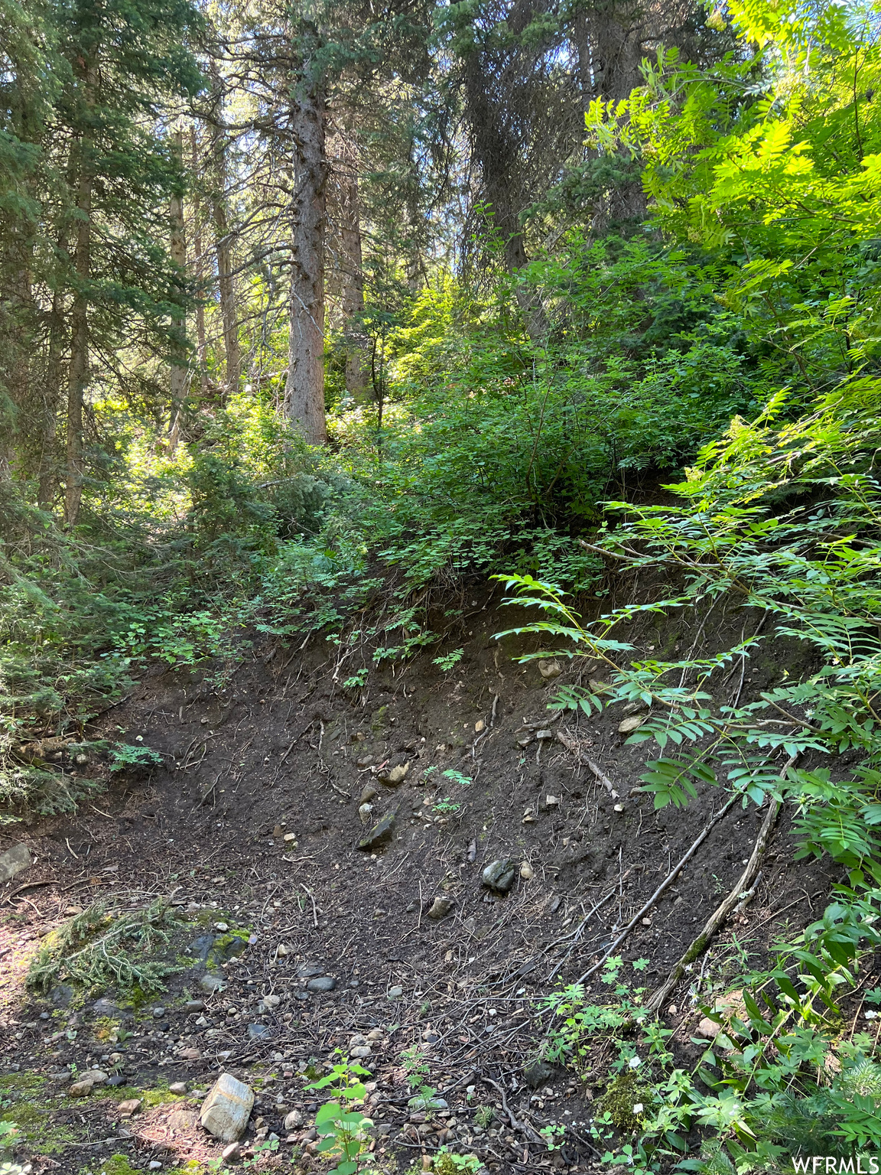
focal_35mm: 26
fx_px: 882
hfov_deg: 53.1
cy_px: 588
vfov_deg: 67.3
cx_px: 440
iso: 125
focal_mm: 5.7
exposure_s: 1/121
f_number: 1.5
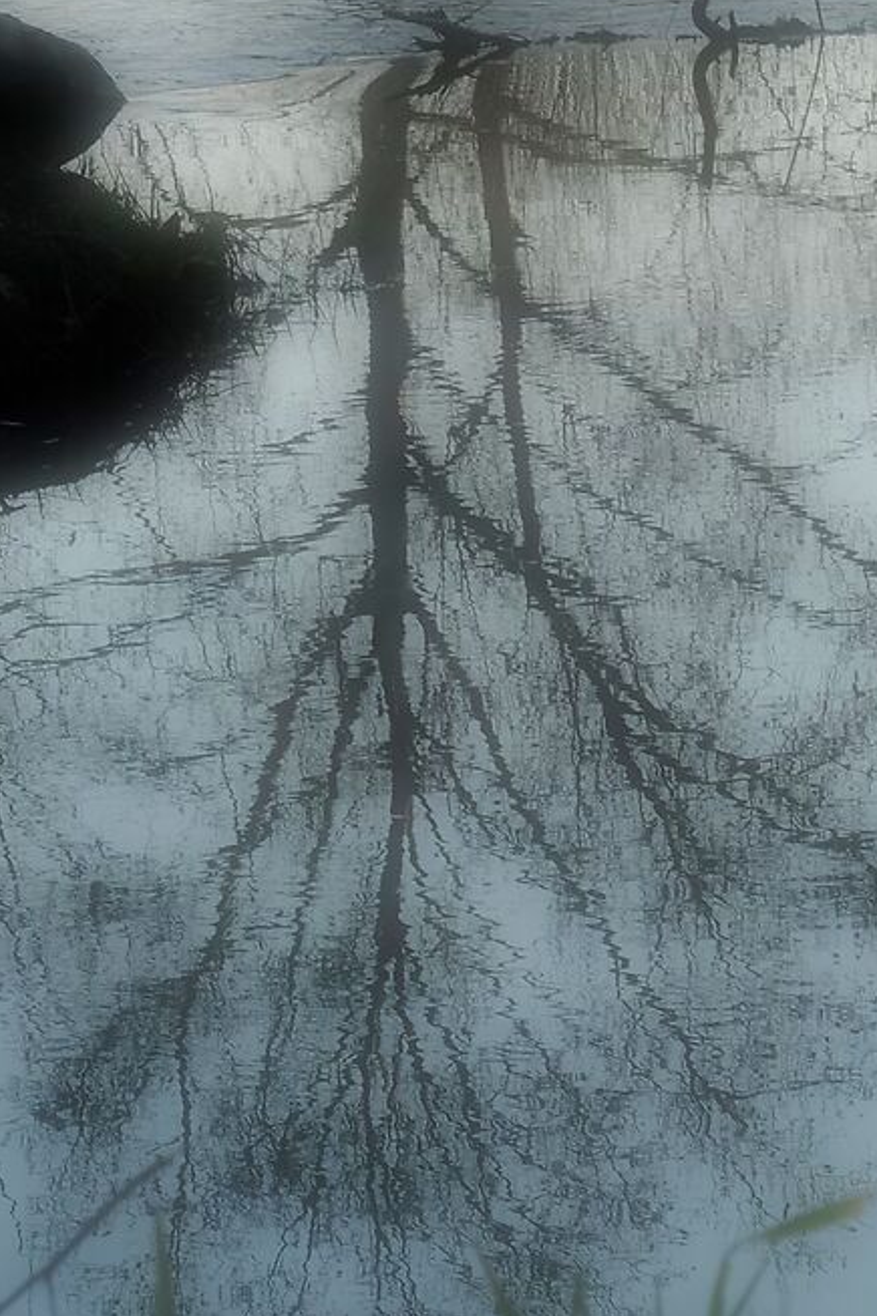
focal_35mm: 235
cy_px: -992
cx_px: 638
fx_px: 8587
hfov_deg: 5.8
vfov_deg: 8.5
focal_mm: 42.5
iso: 200
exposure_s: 1/140
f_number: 16
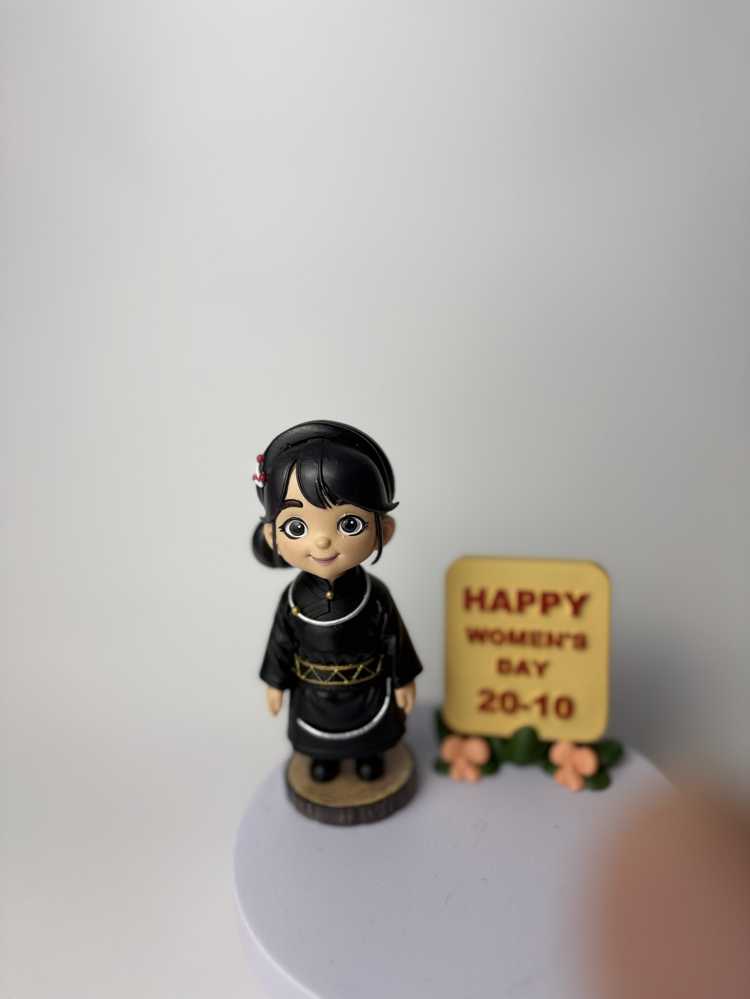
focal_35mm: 26
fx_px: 751
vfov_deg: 67.3
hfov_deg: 53.1
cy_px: 500
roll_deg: +1.8
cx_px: 375
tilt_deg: -16.8
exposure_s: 1/687
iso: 50
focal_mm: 5.96
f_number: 1.6
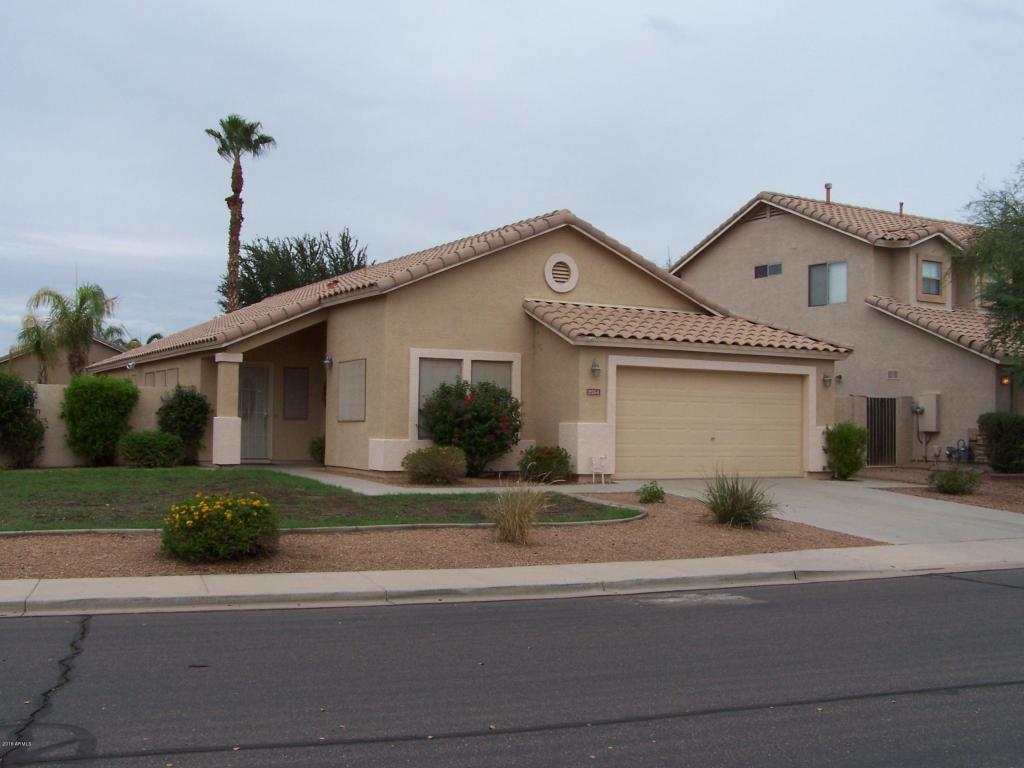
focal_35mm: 38
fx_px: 1124
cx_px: 512
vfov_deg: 37.7
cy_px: 384
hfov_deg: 49.0
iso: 80
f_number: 5.6
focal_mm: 6.3
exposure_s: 1/500
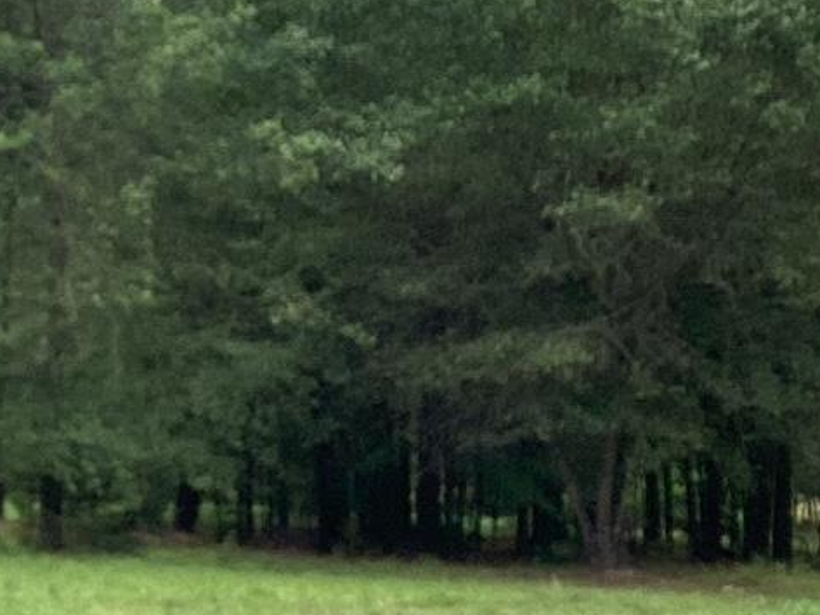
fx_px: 2535
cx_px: -296
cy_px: 163
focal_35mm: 107
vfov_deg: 13.8
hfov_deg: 17.1
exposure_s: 1/867
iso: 25
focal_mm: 3.3
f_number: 2.4
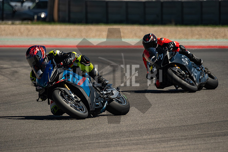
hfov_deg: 3.4
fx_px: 3801
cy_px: 76
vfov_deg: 2.3
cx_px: 114
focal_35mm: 600
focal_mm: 400
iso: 500
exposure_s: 1/1600
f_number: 5.6
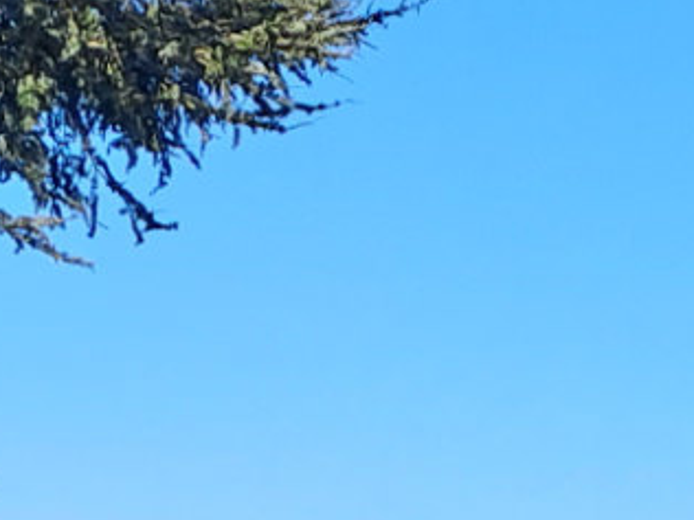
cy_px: 1292
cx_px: 108
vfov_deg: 8.8
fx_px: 3047
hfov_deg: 12.9
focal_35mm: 152
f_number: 1.8
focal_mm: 4.7
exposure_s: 1/883
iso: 32
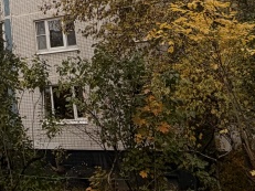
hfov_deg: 27.2
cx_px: -59
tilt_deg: +24.8
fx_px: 456
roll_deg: -0.8
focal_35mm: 62
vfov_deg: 20.6
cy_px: -84
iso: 40
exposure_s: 1/224
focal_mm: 2.22
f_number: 2.2
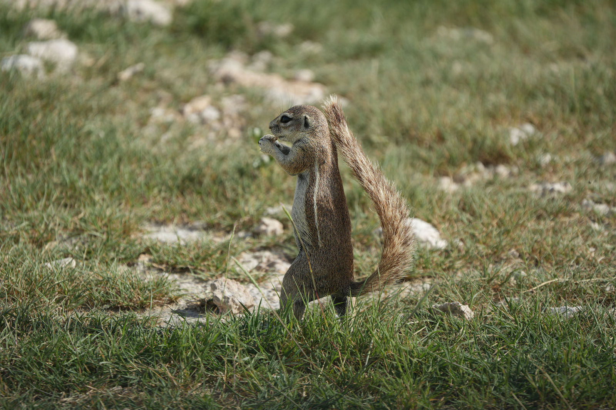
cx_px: 308
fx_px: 6843
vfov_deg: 3.4
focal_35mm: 400
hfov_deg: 5.2
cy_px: 205
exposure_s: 1/500
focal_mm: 400
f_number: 6.3
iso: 100
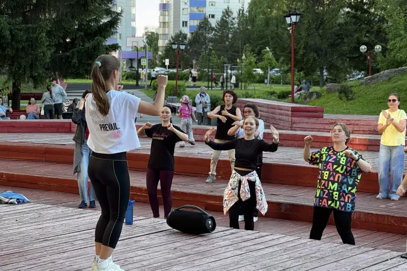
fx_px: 916
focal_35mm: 81
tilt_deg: -3.9
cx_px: 203
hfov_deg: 25.1
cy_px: 135
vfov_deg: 16.9
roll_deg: -0.4
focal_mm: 9
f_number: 2.8
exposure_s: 1/99
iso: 80
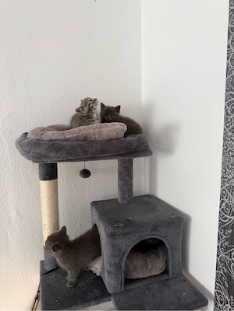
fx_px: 216
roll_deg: +1.6
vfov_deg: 71.6
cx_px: 117
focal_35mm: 24
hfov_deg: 56.8
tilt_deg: -8.1
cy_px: 156
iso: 500
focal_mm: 6.76
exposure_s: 1/60
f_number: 1.78
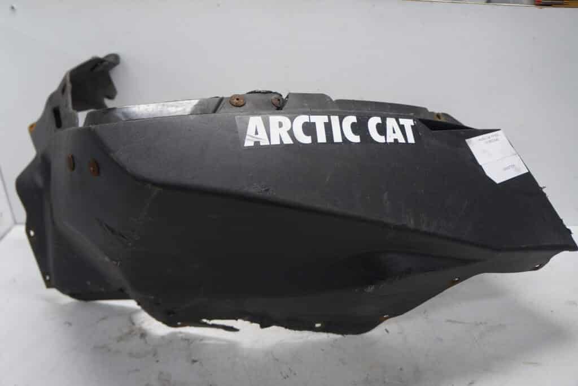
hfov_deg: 67.4
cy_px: 193
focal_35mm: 27
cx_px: 289
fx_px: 434
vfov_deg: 47.9
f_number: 3.5
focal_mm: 18
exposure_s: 1/60
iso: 160
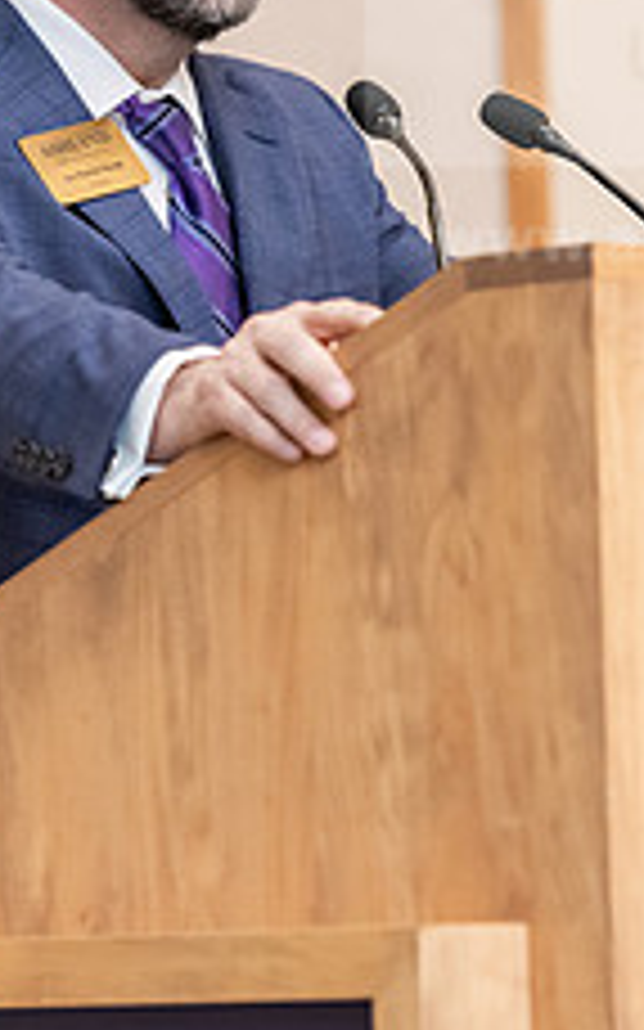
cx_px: 230
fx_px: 8851
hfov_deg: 4.2
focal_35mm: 315
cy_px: 335
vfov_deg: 6.7
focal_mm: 122
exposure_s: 1/200
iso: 2500
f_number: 3.2
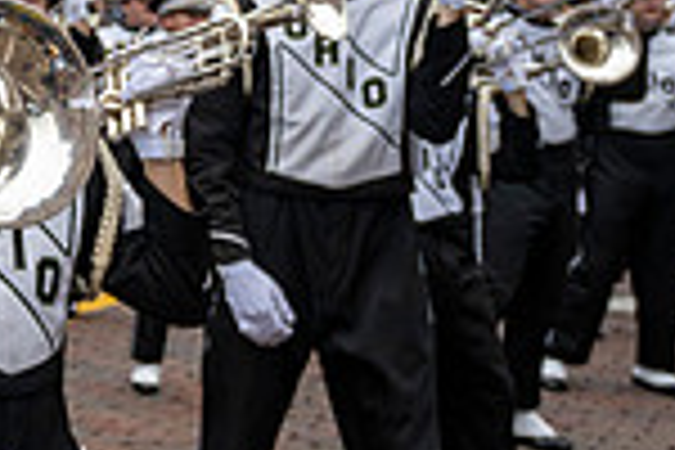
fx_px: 1744
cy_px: 119
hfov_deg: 18.5
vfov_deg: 14.7
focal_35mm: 93
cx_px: -436
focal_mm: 24
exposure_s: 1/1600
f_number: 4
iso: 640
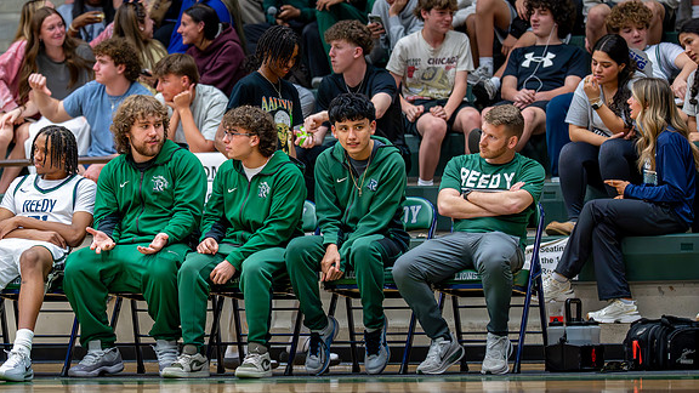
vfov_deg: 4.8
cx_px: 199
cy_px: 216
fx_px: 4671
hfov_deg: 8.5
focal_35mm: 252
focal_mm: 135
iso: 2500
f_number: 1.8
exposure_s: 1/1000
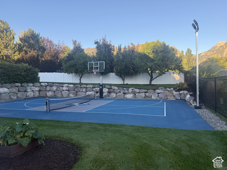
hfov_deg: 71.6
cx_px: 114
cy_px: 85
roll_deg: +1.7
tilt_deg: -0.7
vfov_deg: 56.8
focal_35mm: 24
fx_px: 157
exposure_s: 1/665
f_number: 1.78
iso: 80
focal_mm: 6.76
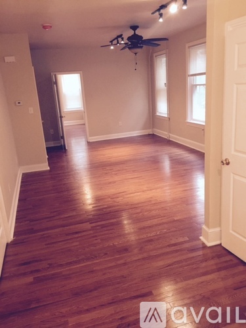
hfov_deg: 48.2
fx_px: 275
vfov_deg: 61.7
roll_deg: +5.0
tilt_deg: -16.9
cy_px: 164
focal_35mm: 29
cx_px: 123
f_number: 2.2
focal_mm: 4.15
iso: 100
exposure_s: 1/8
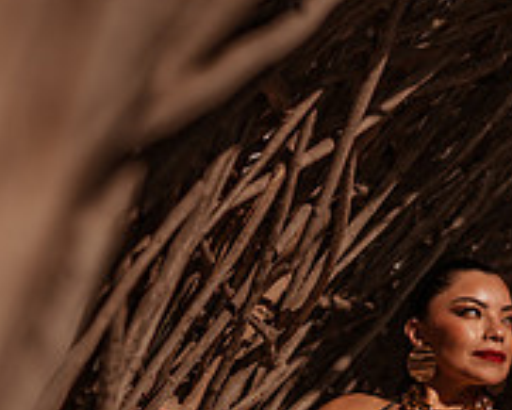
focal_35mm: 105
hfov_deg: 18.1
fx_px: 1592
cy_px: 346
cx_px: 82
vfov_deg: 14.6
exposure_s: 1/8000
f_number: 1.8
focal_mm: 35
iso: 50
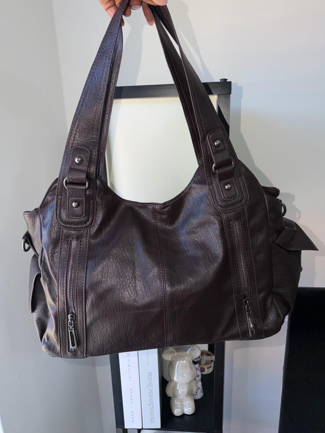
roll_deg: +1.9
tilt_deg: -16.3
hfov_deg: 56.8
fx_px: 300
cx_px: 162
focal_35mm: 24
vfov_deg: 71.6
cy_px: 216
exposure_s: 1/355
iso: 50
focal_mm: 6.76
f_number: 1.78
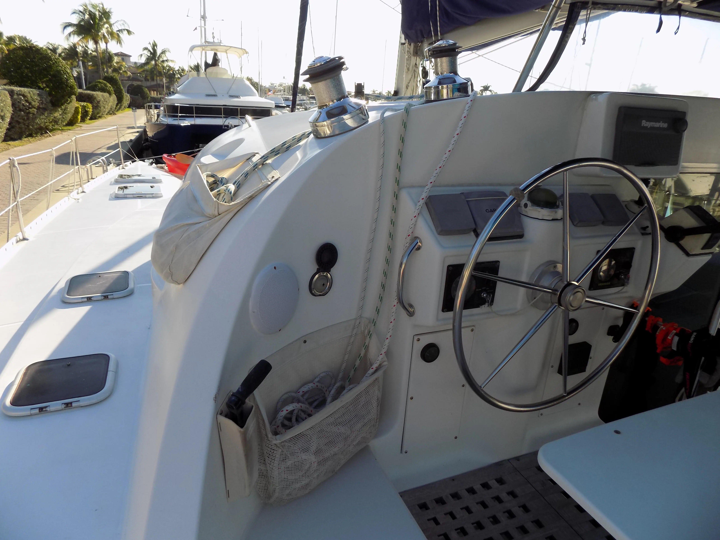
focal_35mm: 23
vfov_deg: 58.9
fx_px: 478
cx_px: 360
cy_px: 270
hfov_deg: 73.9
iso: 80
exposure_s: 1/640
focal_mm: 4
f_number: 3.1
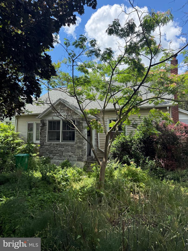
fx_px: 174
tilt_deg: +4.1
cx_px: 94
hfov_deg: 56.8
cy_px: 126
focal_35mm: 24
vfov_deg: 71.6
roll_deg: -1.5
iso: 100
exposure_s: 1/2525
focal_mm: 6.76
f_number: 1.78
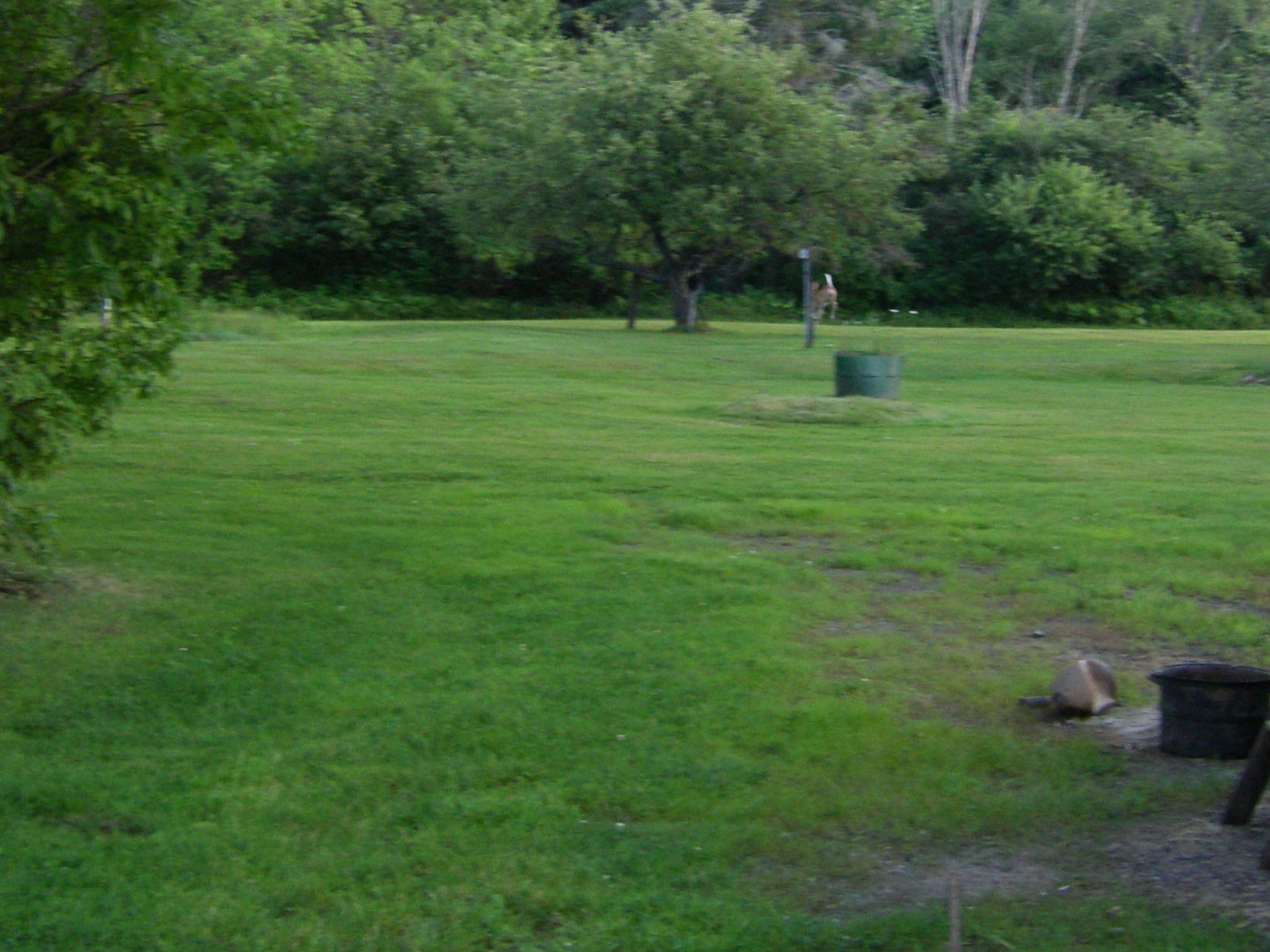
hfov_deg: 28.1
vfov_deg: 21.2
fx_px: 2531
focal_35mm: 69
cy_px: 254
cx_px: 731
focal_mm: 6.3
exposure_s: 1/50
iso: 250
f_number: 3.5
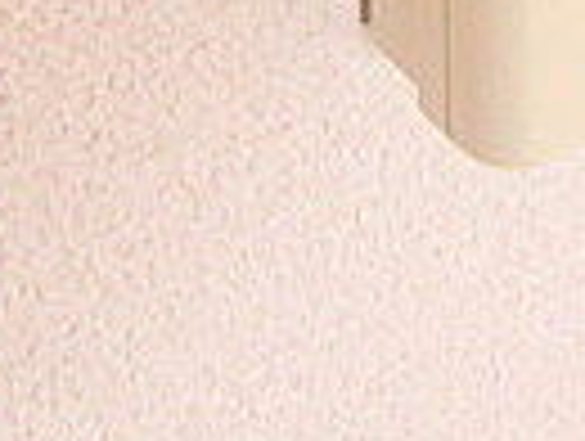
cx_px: 801
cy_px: -549
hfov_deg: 17.6
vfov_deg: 12.1
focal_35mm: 103
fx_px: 1744
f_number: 3.5
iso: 800
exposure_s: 1/25
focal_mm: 3.7
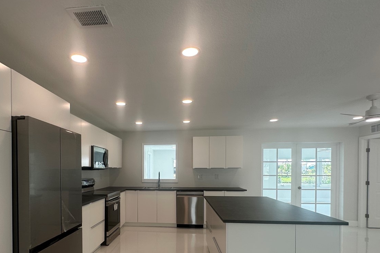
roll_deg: -0.5
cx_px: 157
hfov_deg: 80.5
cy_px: 174
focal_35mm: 21
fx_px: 222
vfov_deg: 57.9
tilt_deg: +0.3
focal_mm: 2.22
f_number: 2.2
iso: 64
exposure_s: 1/120
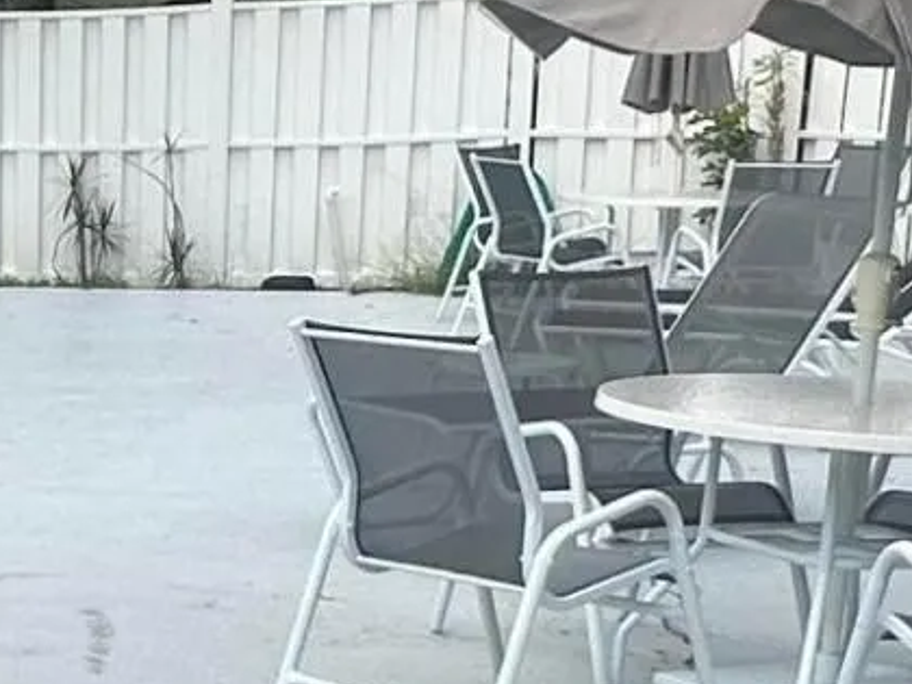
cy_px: 593
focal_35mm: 96
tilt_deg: -11.4
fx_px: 2529
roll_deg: +1.6
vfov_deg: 15.3
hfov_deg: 18.4
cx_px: -408
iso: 40
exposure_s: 1/1553
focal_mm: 2.22
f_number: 2.2
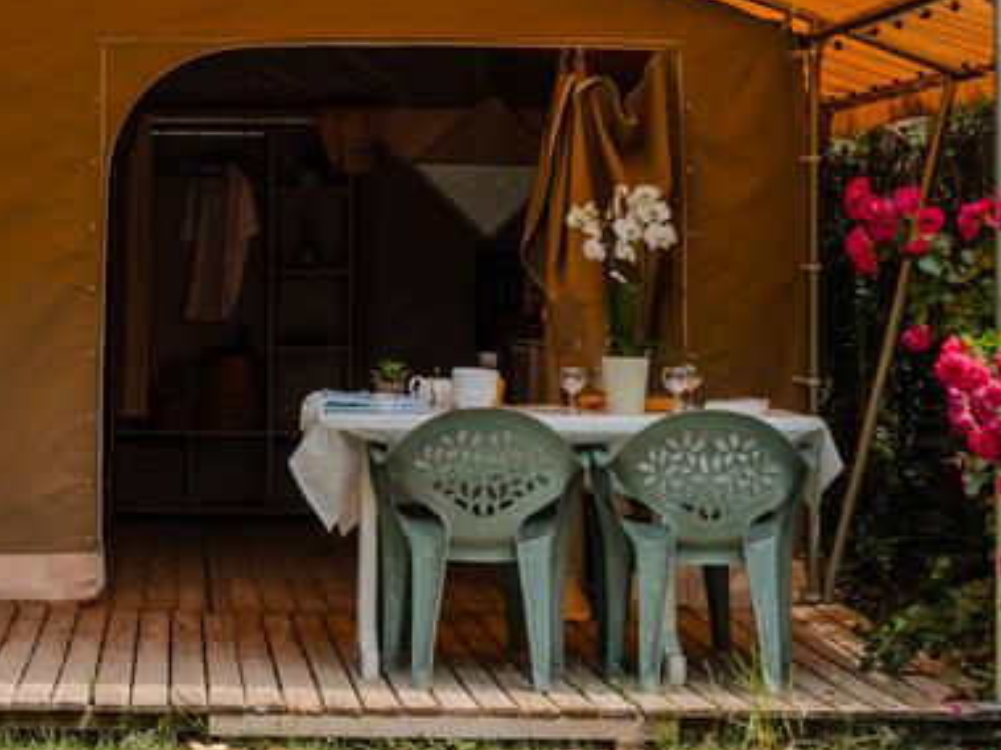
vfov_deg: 13.9
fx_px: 3035
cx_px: 121
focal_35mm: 105
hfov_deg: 18.5
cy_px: 61
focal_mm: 46
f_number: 4
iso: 320
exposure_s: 1/500
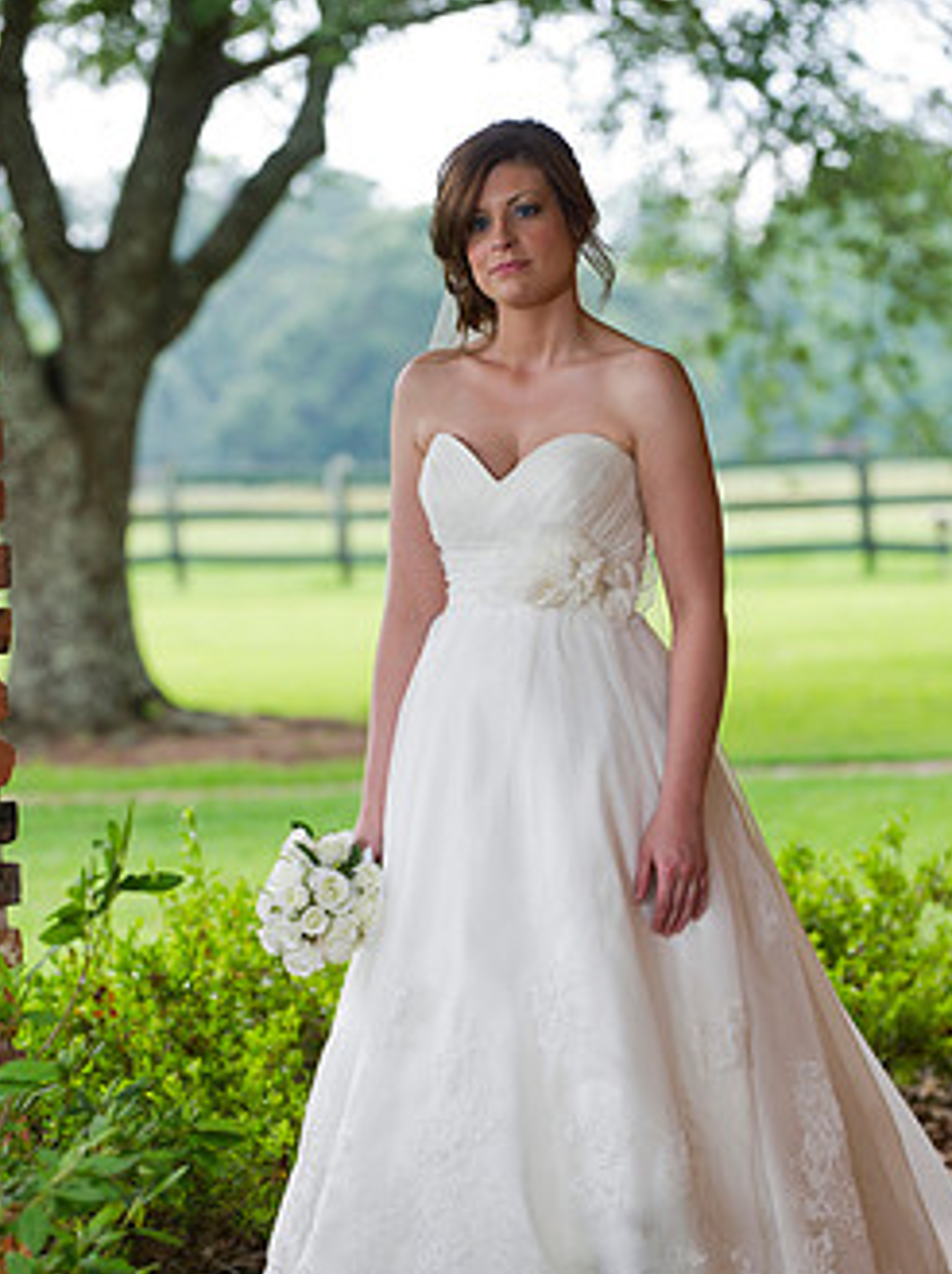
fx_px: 6283
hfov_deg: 8.7
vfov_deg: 11.6
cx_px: 528
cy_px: 840
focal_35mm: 171
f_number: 3.5
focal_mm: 130
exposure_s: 1/250
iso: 500
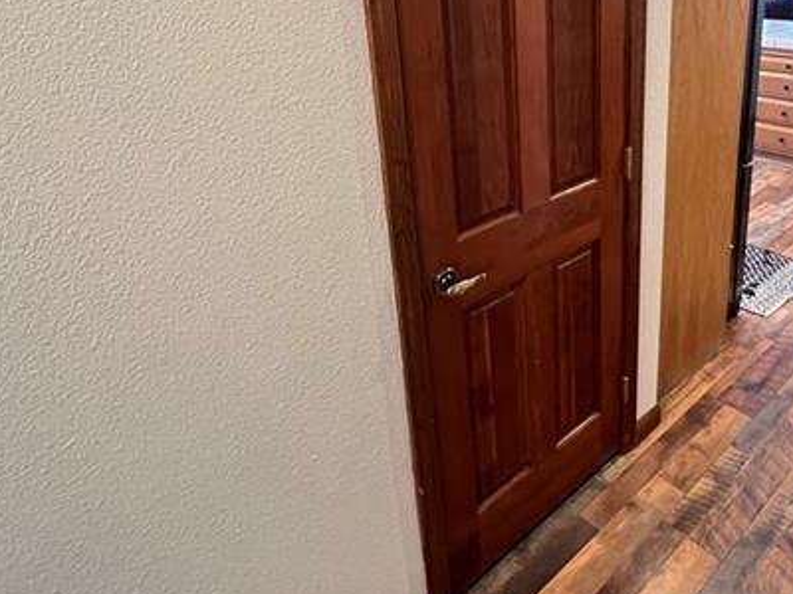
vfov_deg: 50.6
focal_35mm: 26
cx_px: 529
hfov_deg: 65.5
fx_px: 596
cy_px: 139
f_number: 1.8
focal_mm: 1.57
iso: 800
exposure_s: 1/40
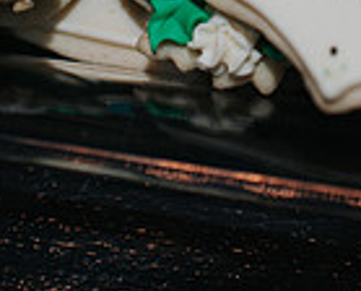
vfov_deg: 13.6
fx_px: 1136
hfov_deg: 17.6
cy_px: -161
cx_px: 369
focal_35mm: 106
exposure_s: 1/250
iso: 140
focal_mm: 35
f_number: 2.8
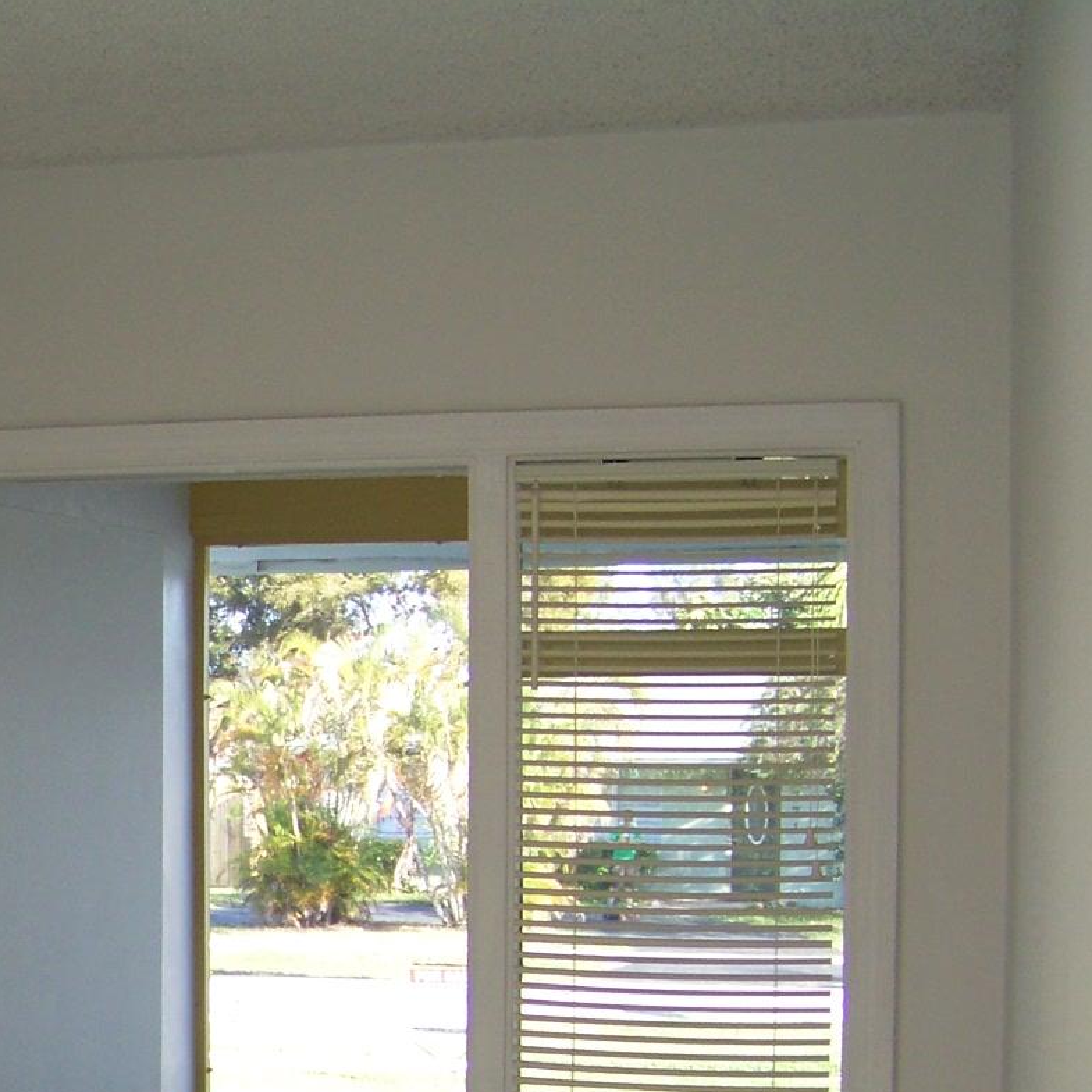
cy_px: 1067
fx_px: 2962
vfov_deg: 20.3
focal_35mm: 83
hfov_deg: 19.8
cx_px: -184
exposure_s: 1/60
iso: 64
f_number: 2.8
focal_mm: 5.85
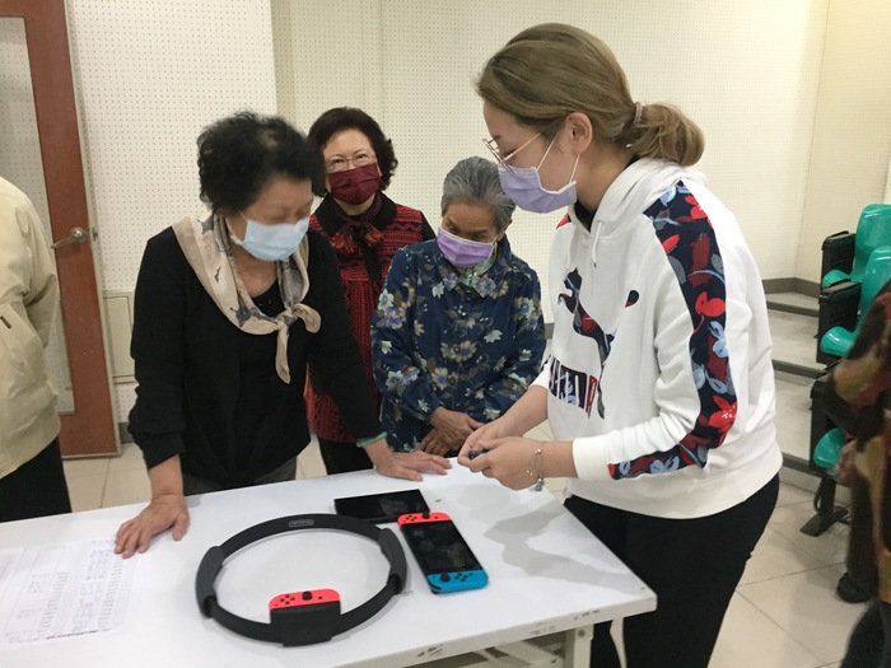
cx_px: 446
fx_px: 746
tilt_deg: -14.8
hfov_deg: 61.7
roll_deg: -1.2
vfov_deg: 48.2
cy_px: 334
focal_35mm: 29
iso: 250
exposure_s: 1/24
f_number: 2.2
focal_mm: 4.15
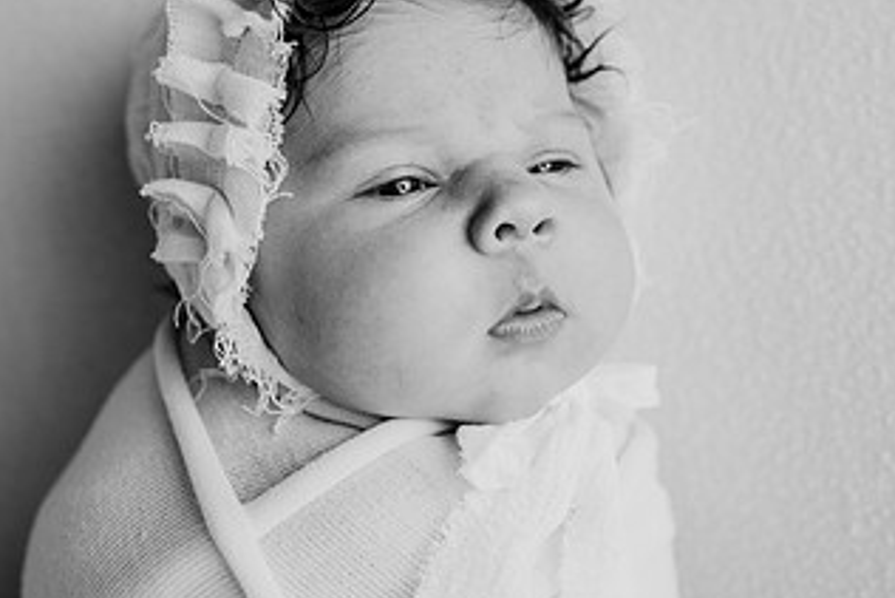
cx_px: 405
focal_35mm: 44
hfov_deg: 44.4
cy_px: 188
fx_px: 1094
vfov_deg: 30.3
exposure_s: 1/160
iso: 100
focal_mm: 24
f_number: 2.5
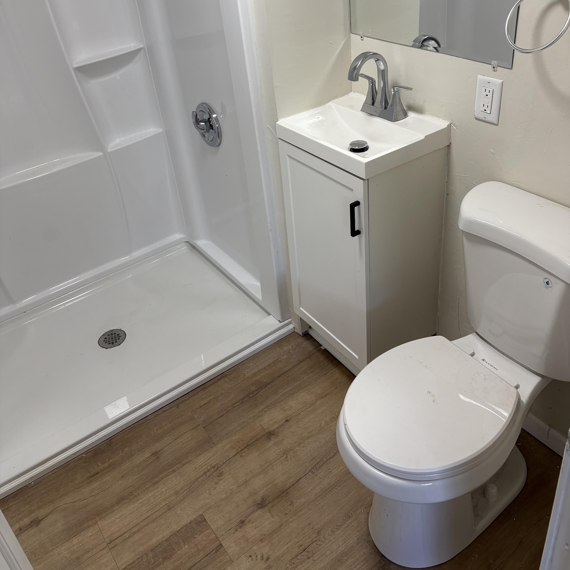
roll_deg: +7.8
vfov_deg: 51.5
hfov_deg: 52.5
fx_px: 578
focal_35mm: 31
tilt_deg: -28.3
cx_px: 285
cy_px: 189
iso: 100
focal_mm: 5.96
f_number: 1.6
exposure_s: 1/120
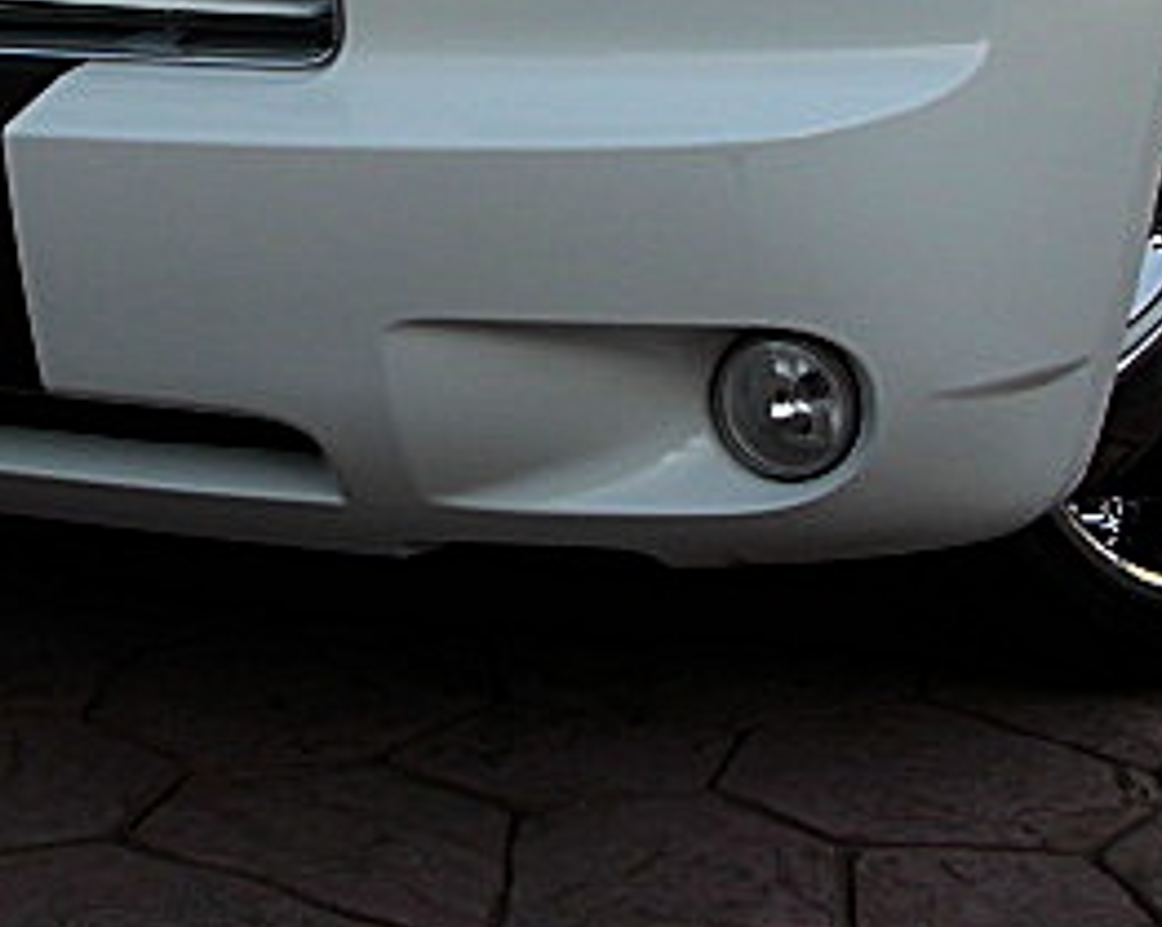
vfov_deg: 17.5
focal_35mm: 86
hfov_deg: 22.1
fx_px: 2954
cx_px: 337
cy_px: 31
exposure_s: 1/500
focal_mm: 6.3
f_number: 2.8
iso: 50
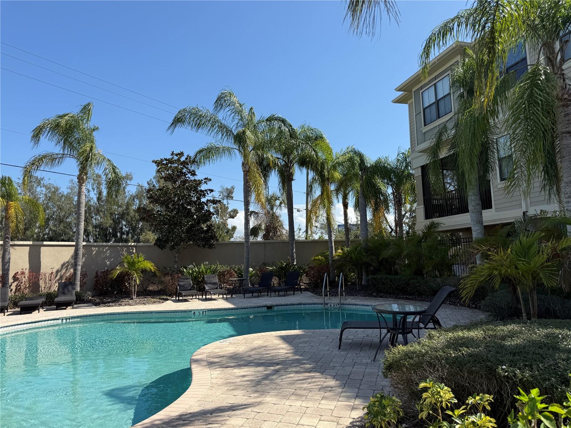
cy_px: 214
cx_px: 286
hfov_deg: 71.6
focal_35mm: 24
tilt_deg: +7.6
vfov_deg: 56.8
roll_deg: +1.3
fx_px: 396
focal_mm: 6.76
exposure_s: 1/3759
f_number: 1.78
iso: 80
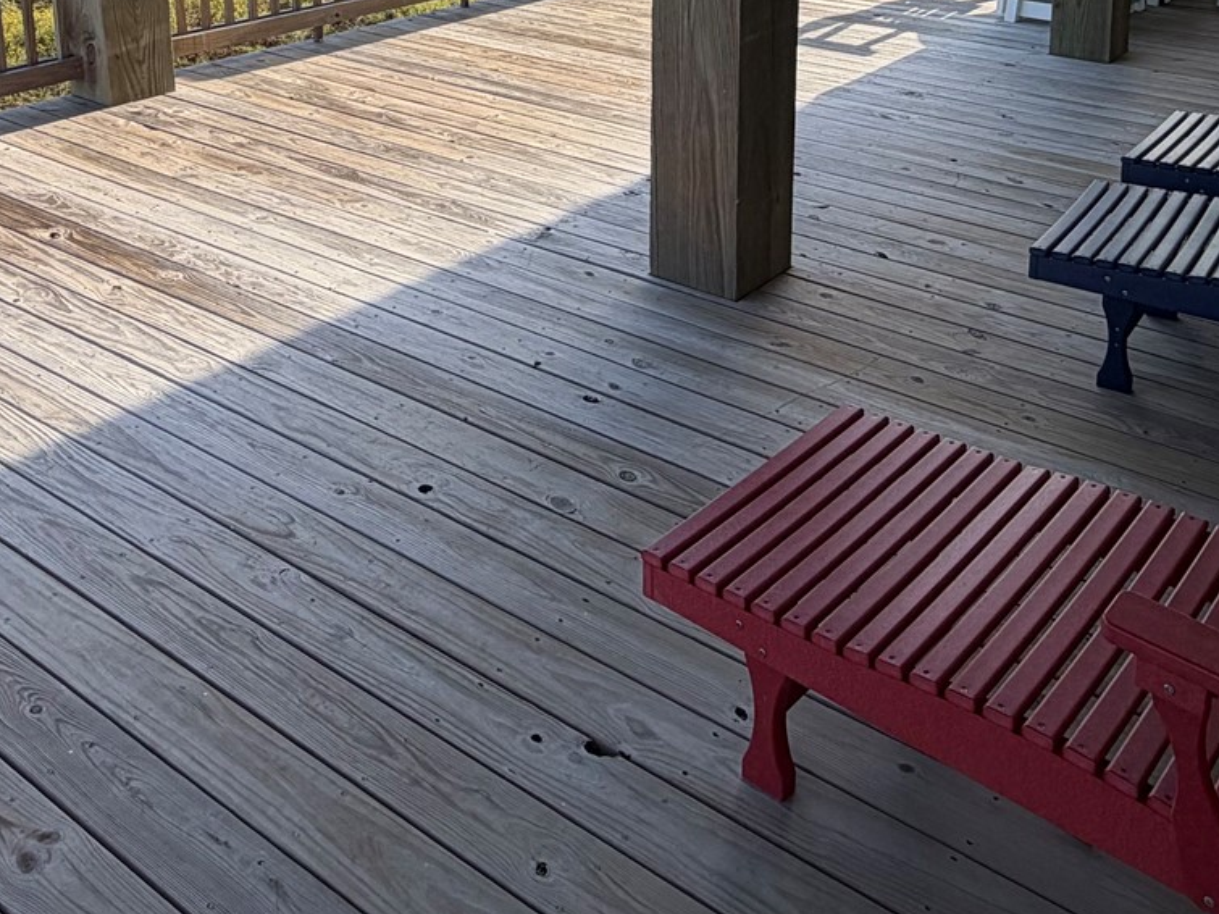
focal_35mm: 38
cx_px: 710
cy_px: -34
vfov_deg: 33.9
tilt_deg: -11.2
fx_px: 1338
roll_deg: -0.6
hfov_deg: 48.8
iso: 32
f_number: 2.2
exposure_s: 1/770
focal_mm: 2.22
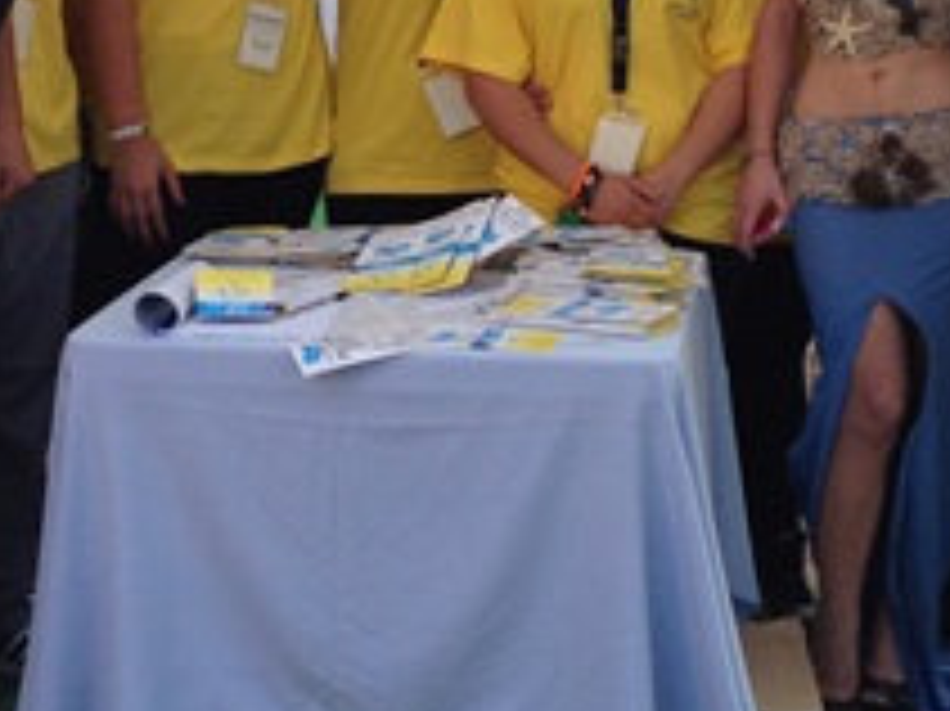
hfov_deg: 19.5
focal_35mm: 100
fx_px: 2743
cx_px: 194
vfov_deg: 14.7
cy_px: 162
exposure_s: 1/120
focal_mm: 4.12
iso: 64
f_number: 2.4
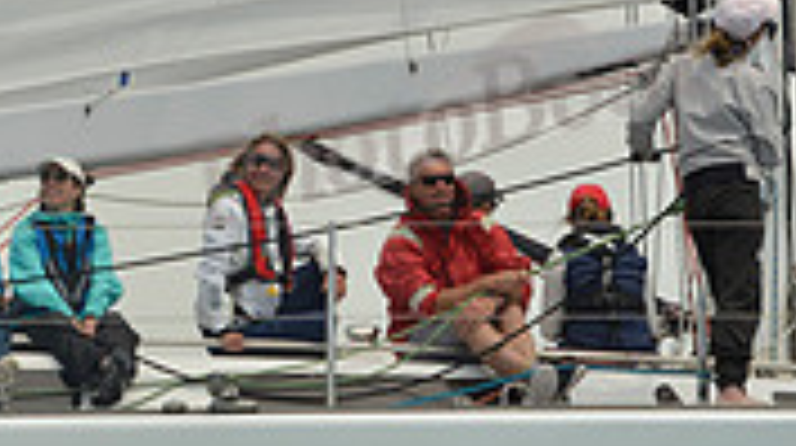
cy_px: 408
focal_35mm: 258
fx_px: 5438
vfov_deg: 4.7
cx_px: -36
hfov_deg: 8.3
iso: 280
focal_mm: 75
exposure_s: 1/1250
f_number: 8
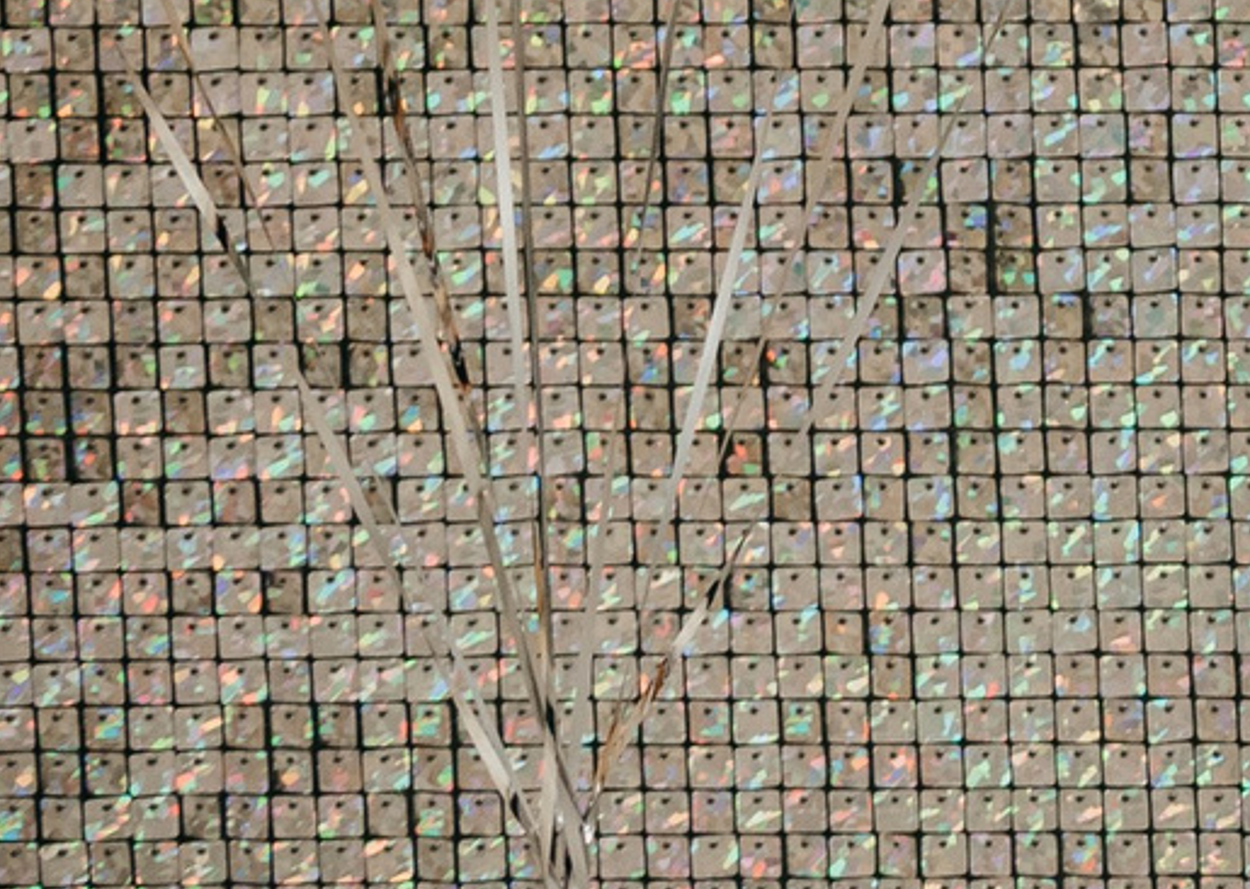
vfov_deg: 6.6
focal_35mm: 210
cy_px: -1037
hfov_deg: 8.7
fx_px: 7443
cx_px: 2987
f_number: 4
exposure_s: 1/160
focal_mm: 38
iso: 400
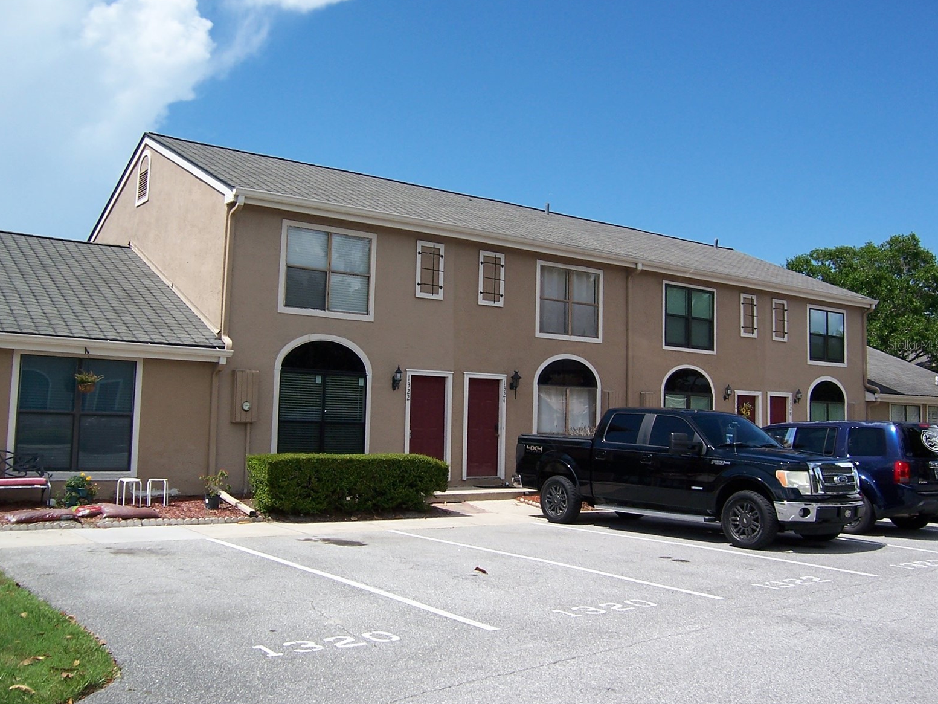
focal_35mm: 34
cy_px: 344
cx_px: 461
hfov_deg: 54.0
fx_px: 921
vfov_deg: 41.8
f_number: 4
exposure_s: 1/750
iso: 80
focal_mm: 5.5
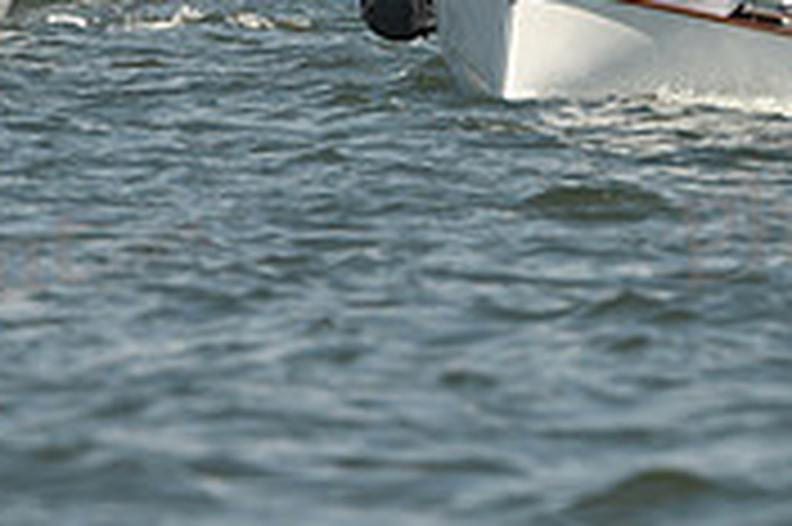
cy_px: 2
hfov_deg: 1.6
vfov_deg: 1.0
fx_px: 29012
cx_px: 446
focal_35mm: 1320
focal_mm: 400
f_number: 7.1
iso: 250
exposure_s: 1/1250
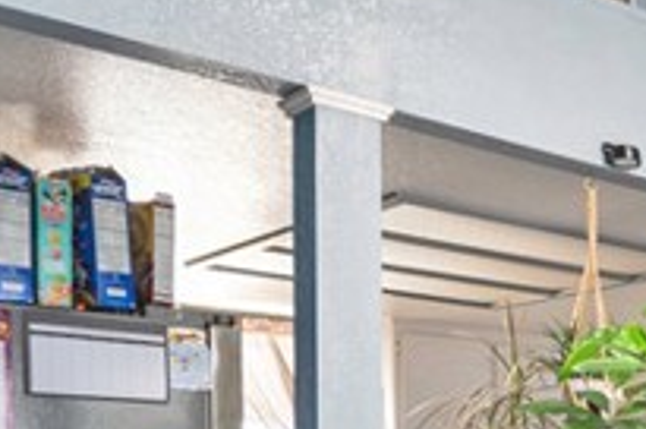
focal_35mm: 60
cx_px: 1150
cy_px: 530
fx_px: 1075
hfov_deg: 21.8
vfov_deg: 20.9
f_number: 4
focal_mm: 12
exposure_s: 1/25
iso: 1250
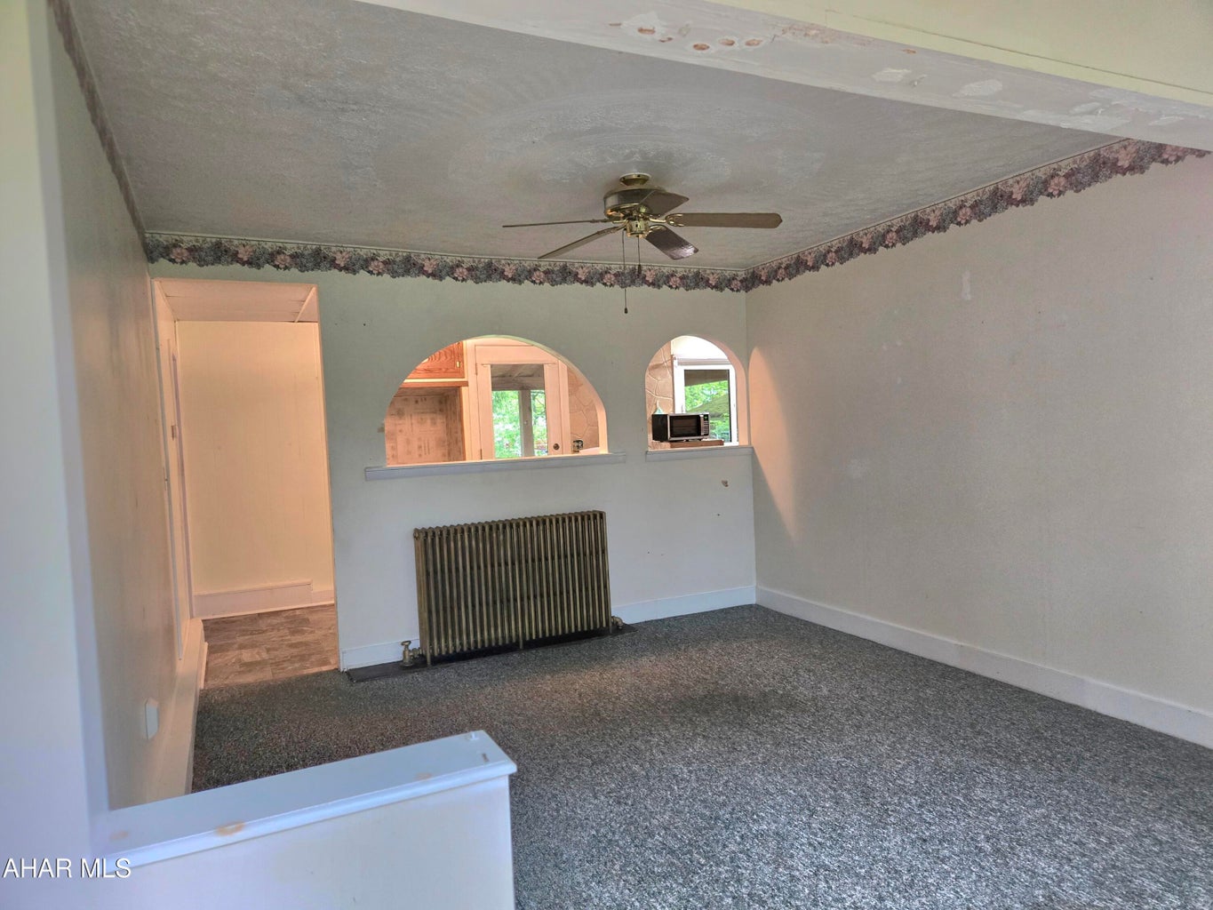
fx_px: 806
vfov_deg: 58.9
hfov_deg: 73.9
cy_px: 455
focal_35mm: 23
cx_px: 606
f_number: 1.8
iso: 500
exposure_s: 1/60.2
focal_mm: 5.4
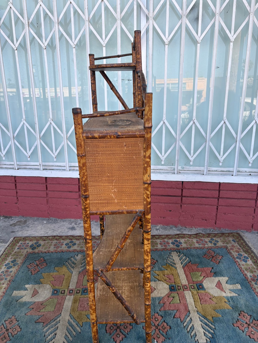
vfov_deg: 67.3
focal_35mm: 26
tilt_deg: -15.5
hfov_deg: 53.1
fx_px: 258
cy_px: 172
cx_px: 129
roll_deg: +0.6
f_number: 1.6
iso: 50
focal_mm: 5.96
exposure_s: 1/390
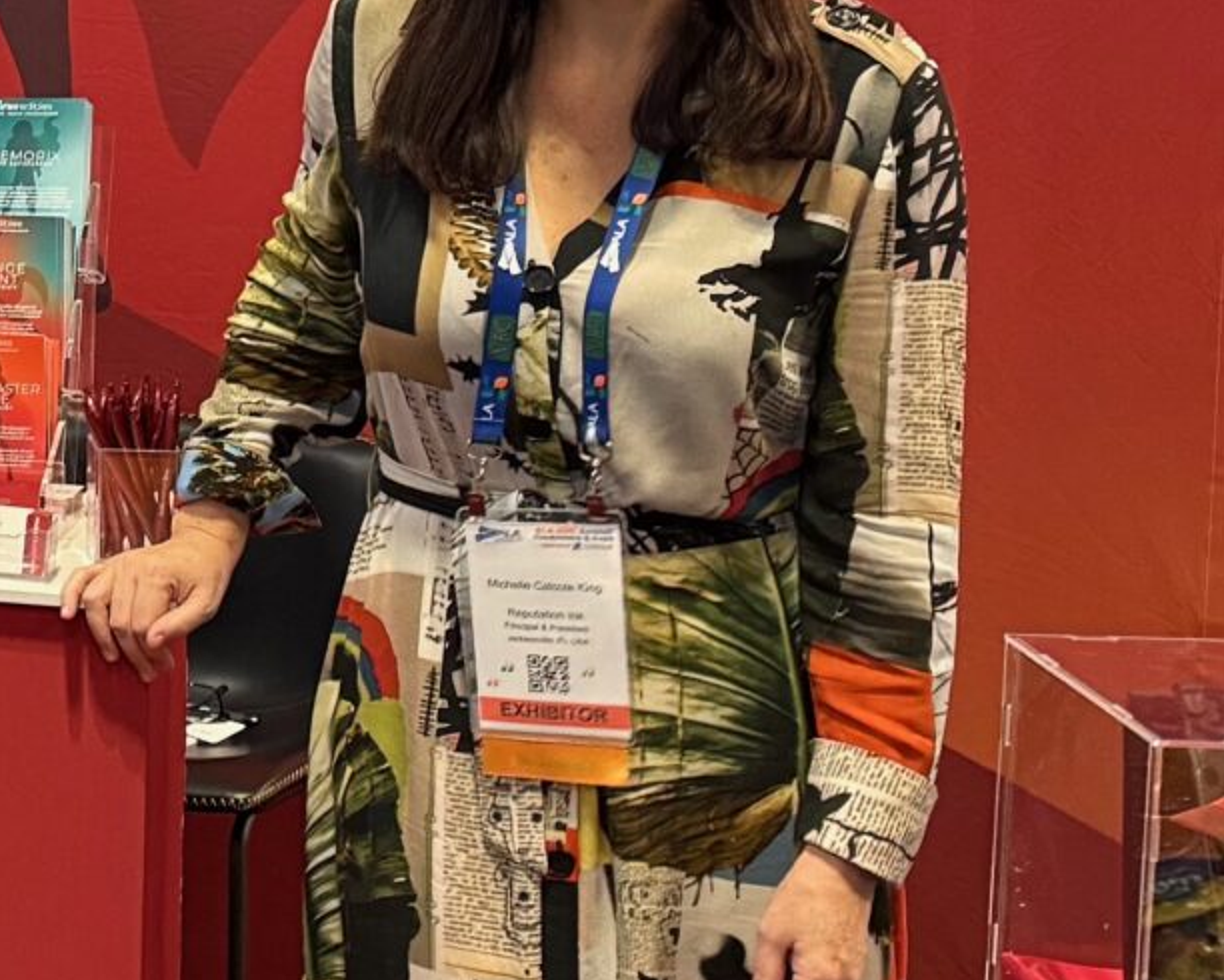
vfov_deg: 15.6
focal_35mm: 98
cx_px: -854
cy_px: 158
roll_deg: -0.2
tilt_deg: -5.7
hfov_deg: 16.8
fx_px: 3551
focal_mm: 6.76
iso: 320
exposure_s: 1/60
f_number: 1.78
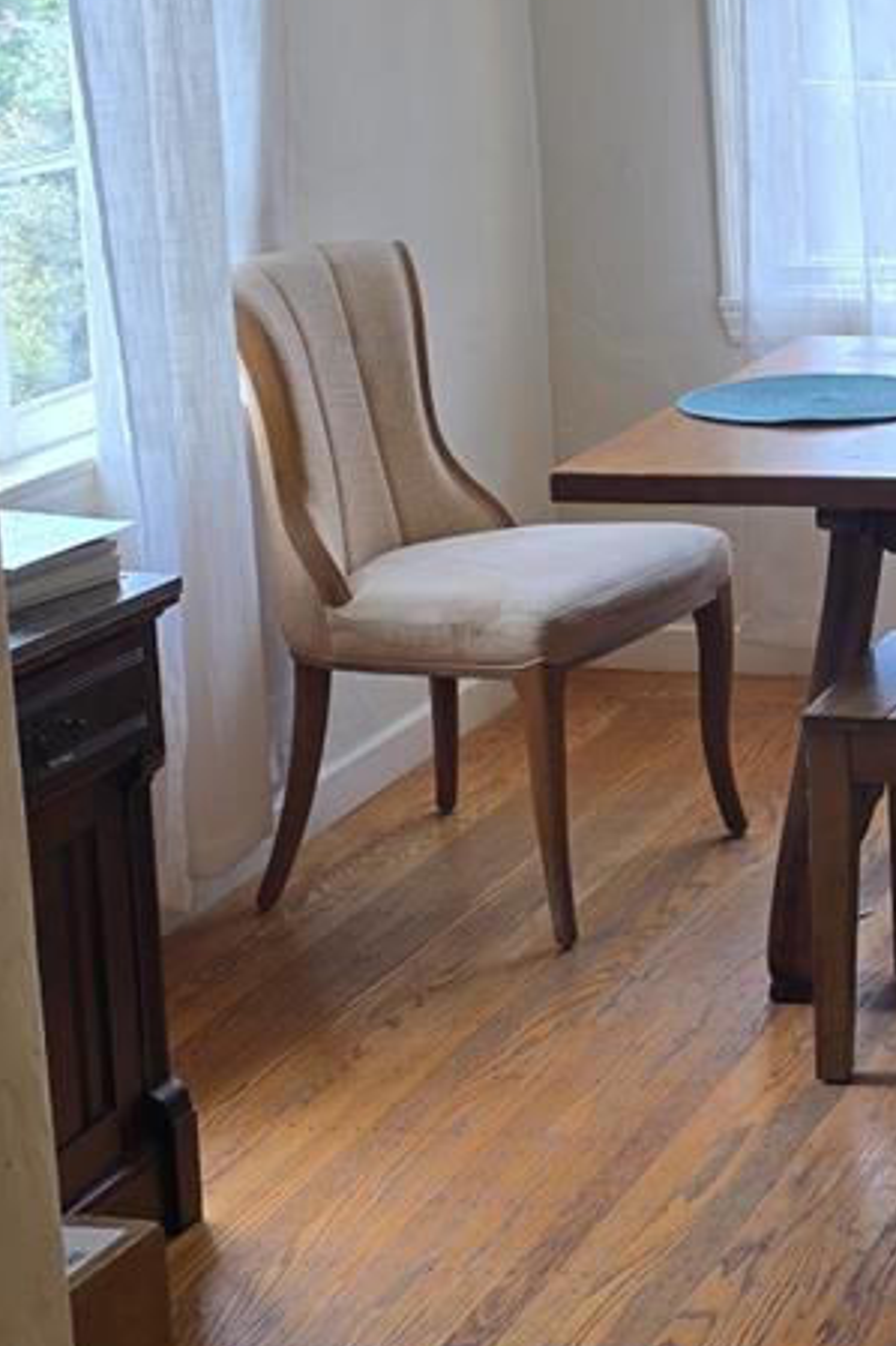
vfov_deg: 25.2
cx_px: 1371
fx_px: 2989
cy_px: 426
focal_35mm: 80
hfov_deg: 15.6
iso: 40
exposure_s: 1/120
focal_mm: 6.3
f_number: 1.7
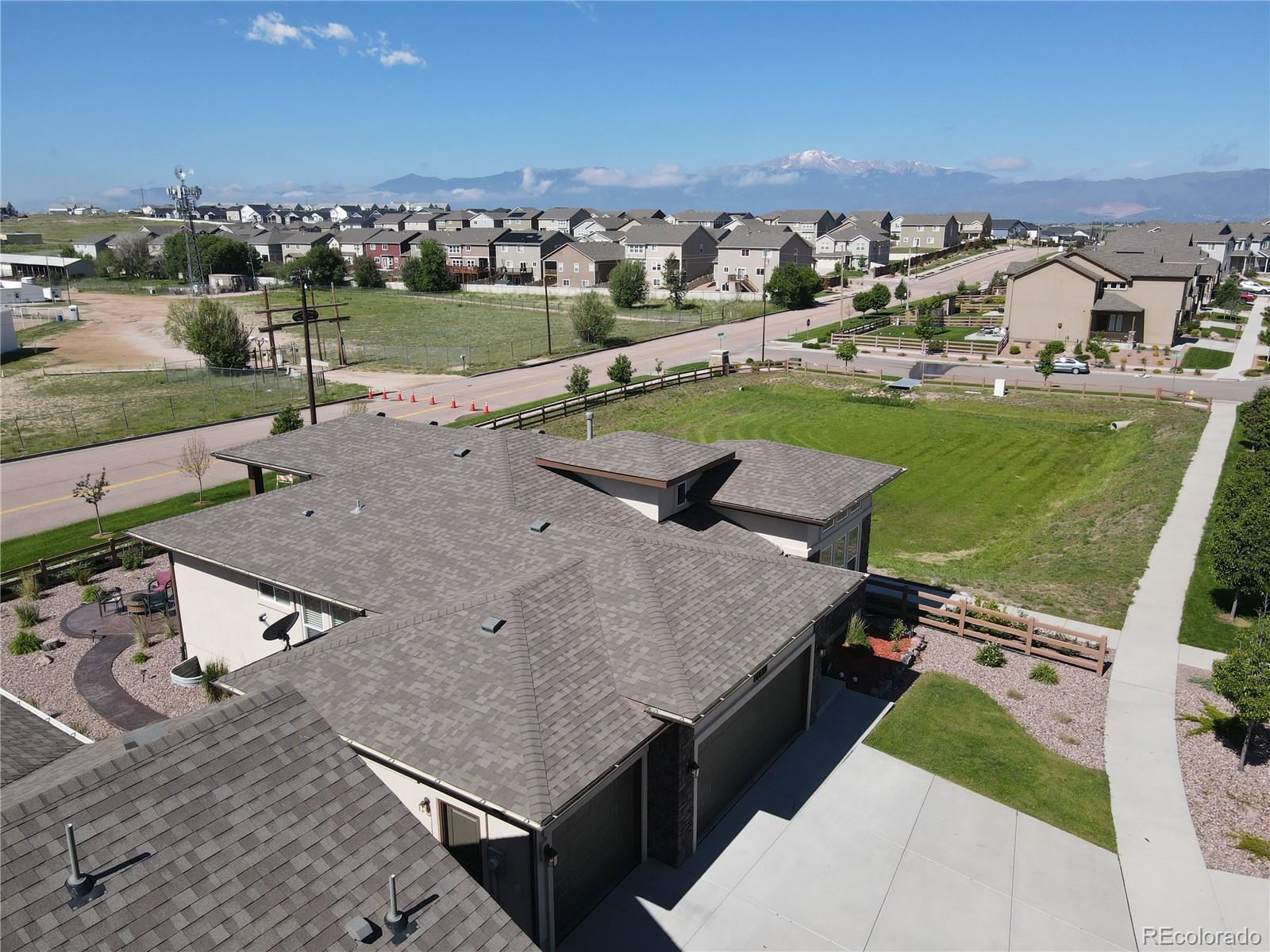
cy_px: 476
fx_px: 881
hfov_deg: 71.6
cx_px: 635
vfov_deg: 56.8
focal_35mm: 24
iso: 100
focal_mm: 4.5
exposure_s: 1/800
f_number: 2.8
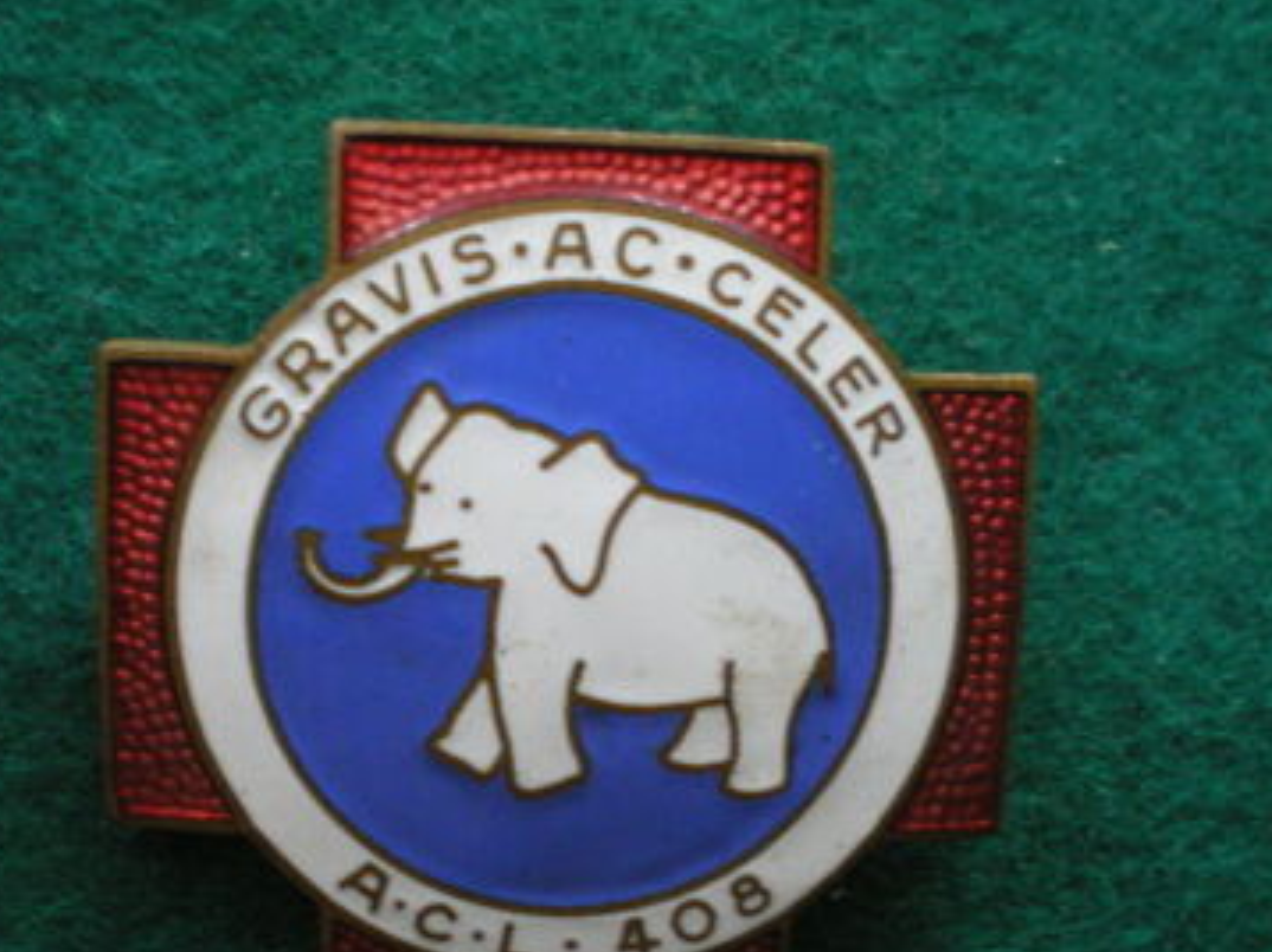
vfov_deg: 28.4
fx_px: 1873
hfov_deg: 37.5
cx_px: 572
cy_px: 607
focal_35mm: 51
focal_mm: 6.3
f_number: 3.1
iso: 400
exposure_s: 1/50
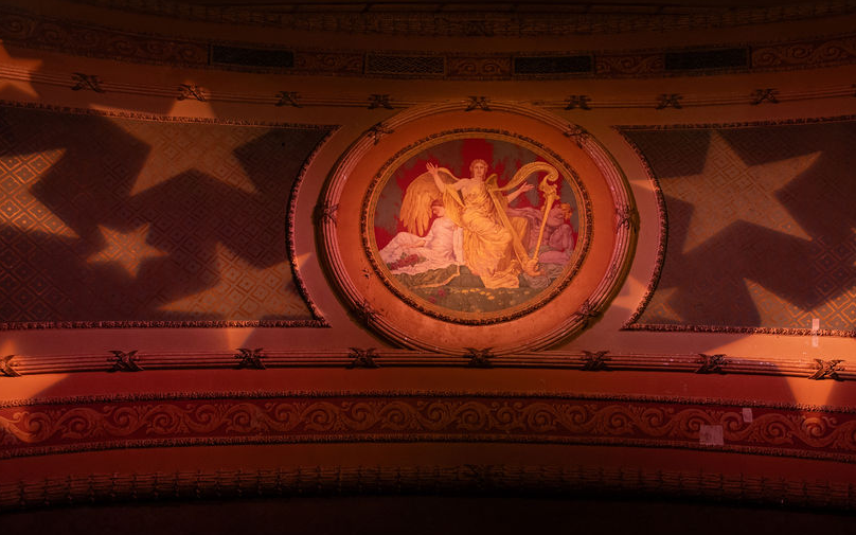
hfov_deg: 61.1
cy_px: 258
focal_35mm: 31
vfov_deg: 40.6
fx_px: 723
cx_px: 468
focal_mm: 24
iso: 2000
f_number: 3.2
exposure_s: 1/200
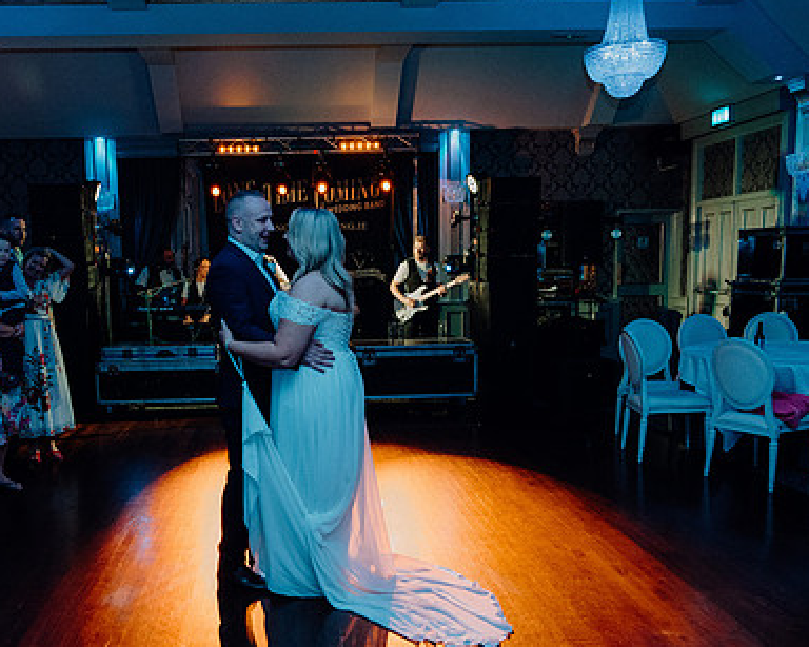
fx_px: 814
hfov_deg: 52.3
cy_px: 383
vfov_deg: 43.2
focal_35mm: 34
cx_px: 301
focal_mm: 24
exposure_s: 1/160
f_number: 3.5
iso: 2500
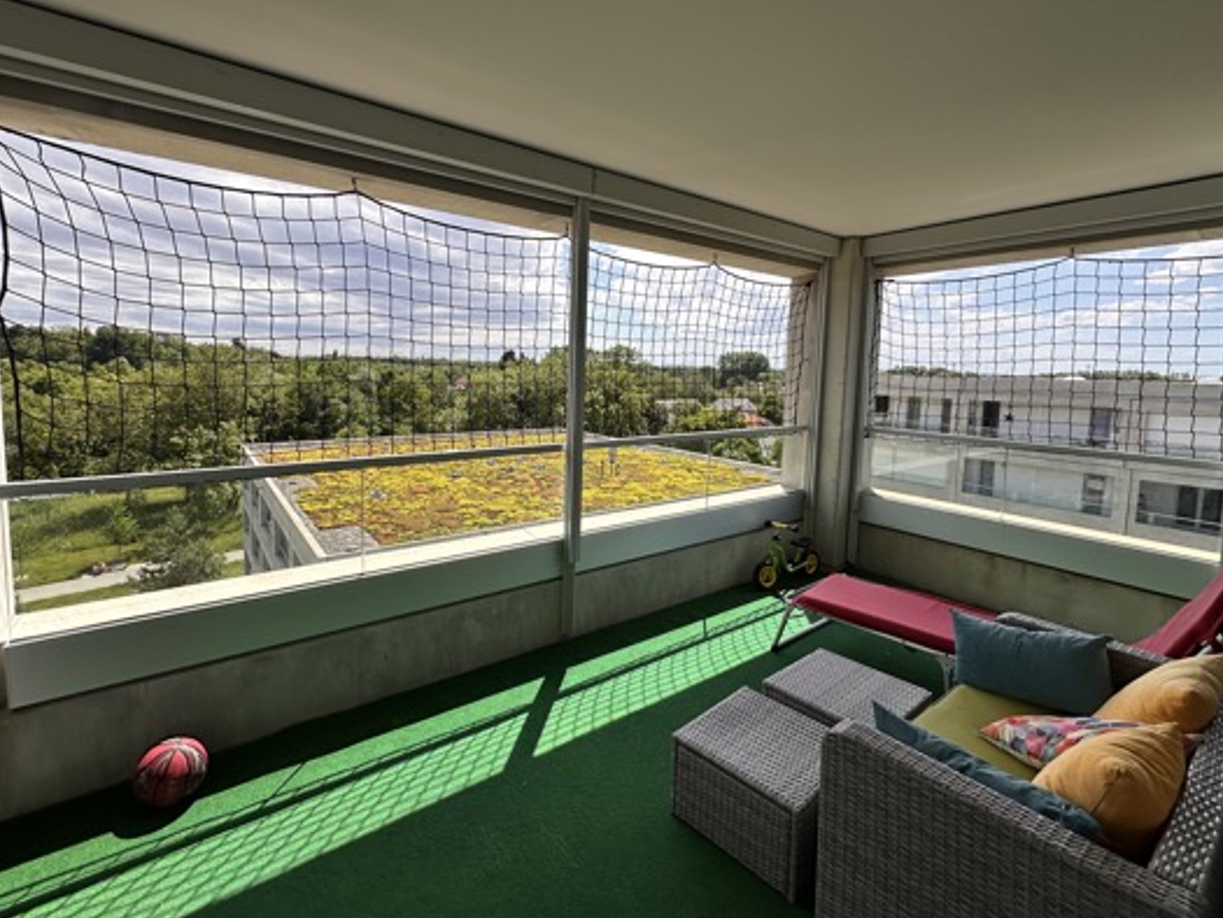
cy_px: 412
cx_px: 575
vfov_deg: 77.9
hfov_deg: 94.4
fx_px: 565
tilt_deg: -4.1
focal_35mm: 16
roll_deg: -1.6
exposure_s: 1/2092
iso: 50
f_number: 2.2
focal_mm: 2.22
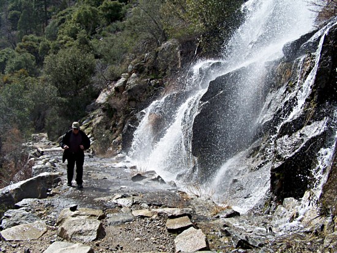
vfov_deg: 37.7
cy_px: 126
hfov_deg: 49.0
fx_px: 370
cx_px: 168
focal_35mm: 38
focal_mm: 6.3
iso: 80
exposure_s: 1/1000
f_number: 4
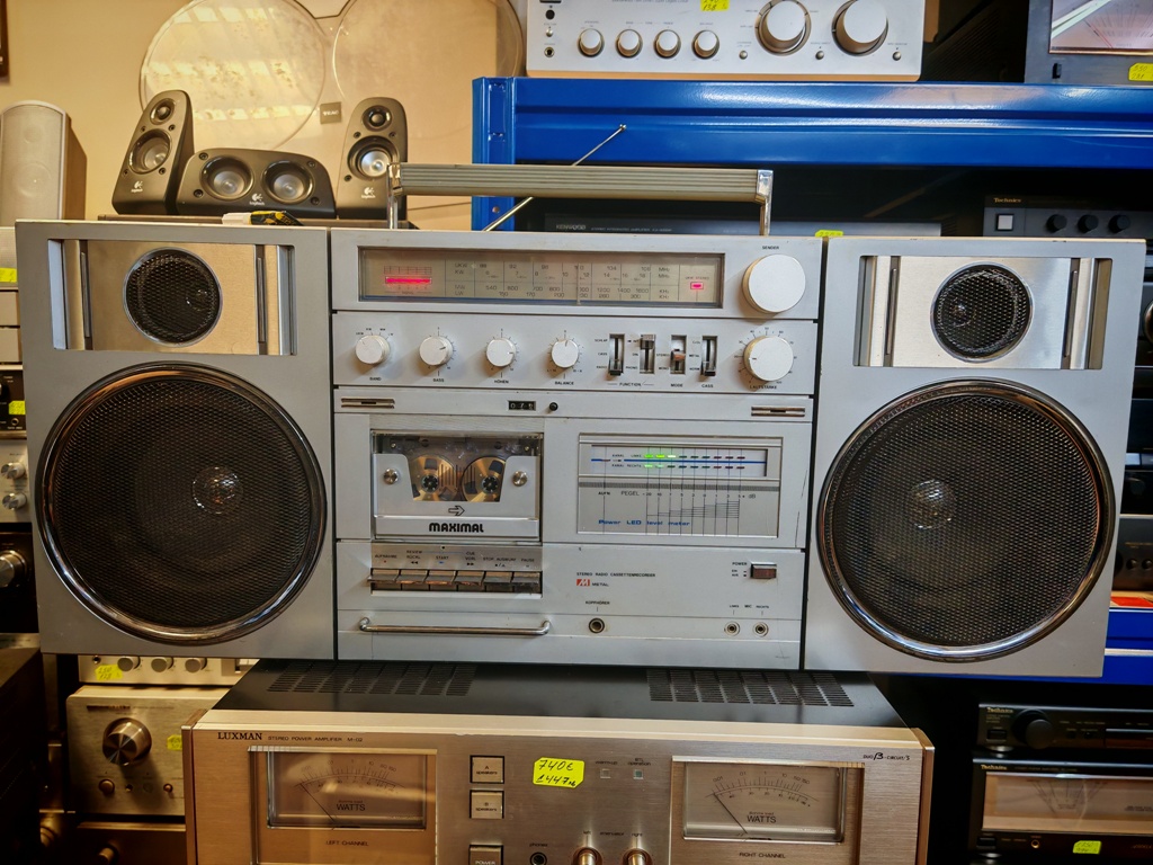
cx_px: 576
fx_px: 899
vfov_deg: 51.4
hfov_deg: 65.3
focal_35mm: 27
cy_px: 432
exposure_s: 1/33
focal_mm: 6.67
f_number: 1.9
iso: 320
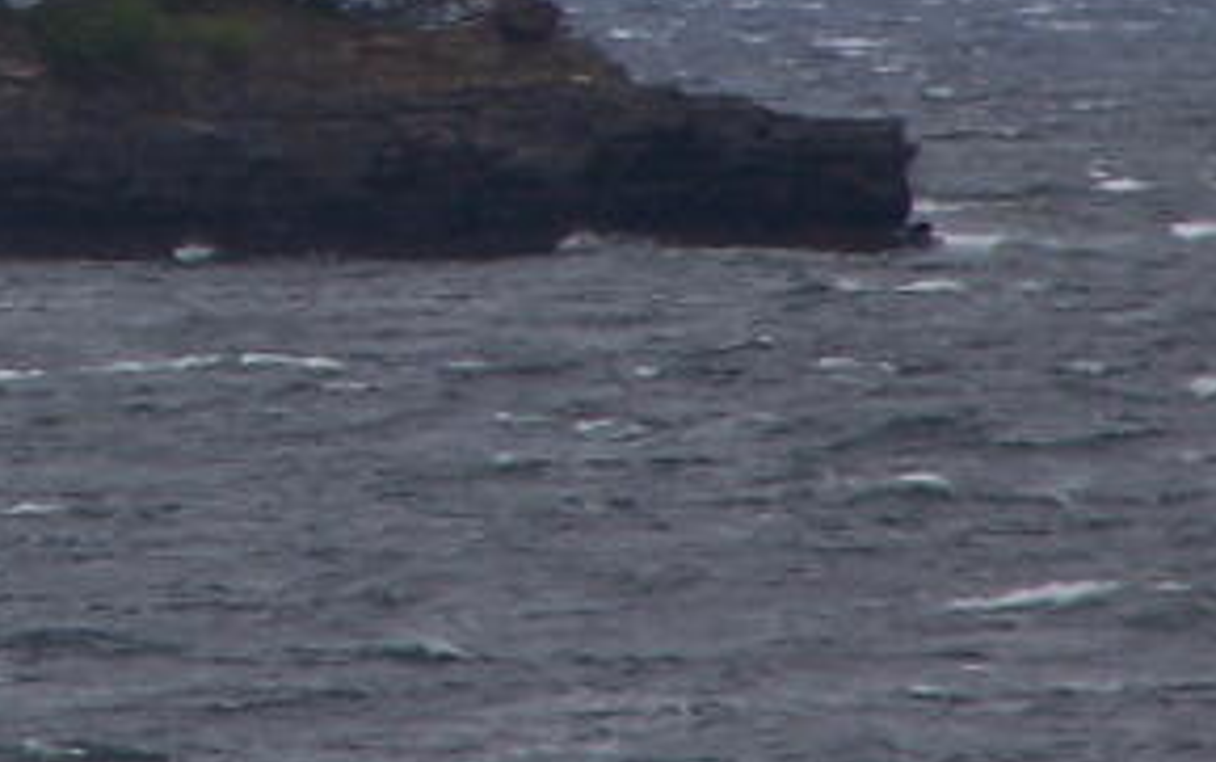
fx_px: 47318
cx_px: 46
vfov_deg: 0.9
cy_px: -261
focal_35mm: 1427
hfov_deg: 1.5
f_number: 5
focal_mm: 63
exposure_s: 1/800
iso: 80
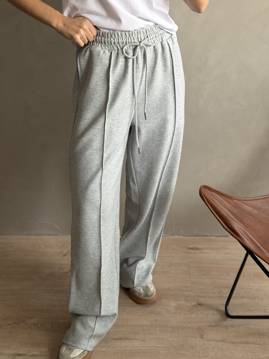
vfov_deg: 39.7
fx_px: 497
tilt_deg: -36.8
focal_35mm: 48
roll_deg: +1.9
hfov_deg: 30.3
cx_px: 134
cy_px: 180
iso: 100
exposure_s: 1/60
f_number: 1.78
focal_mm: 6.76
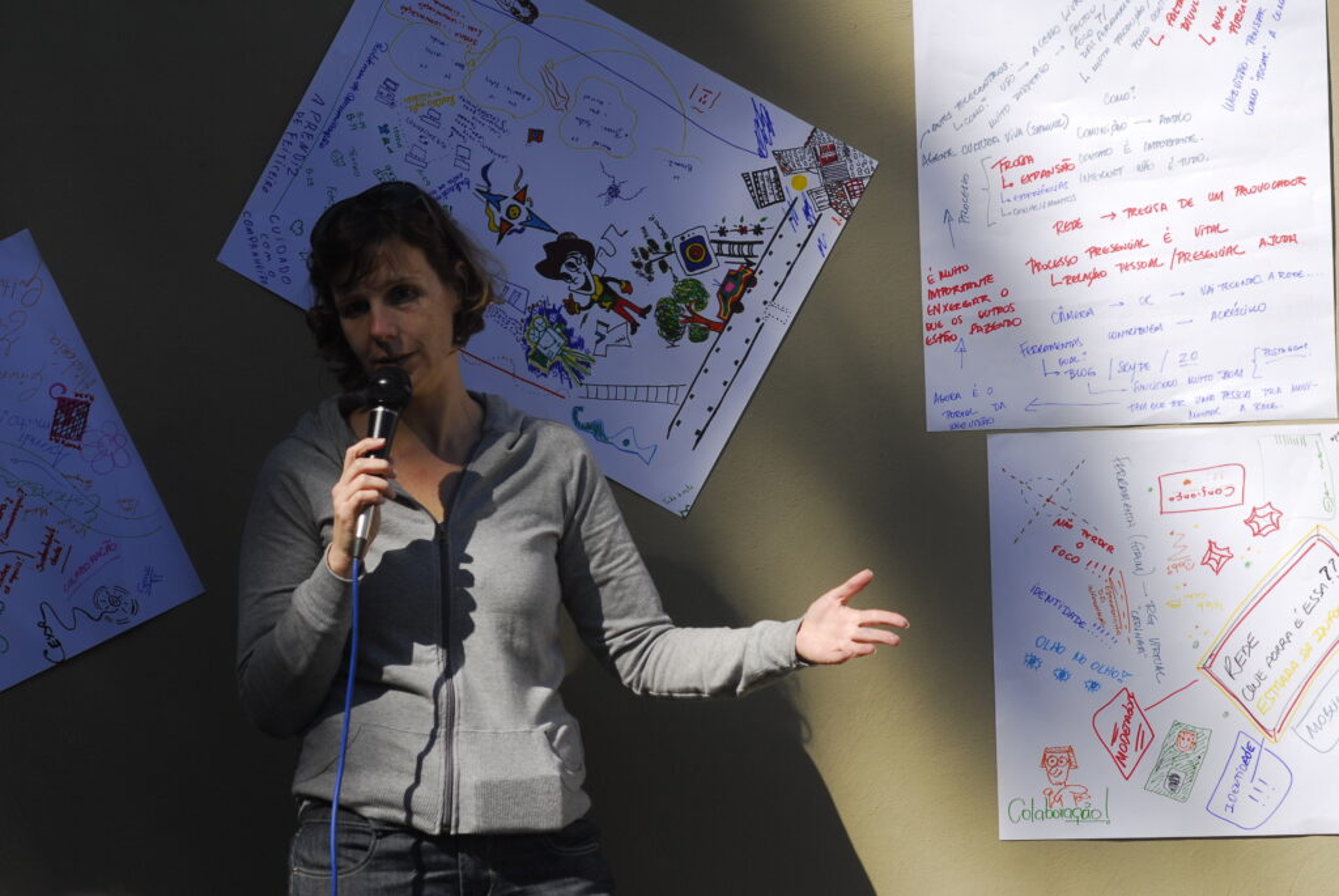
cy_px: 448
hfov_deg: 11.0
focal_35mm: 188
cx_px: 670
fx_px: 6981
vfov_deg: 7.3
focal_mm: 125
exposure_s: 1/320
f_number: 6.3
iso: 100
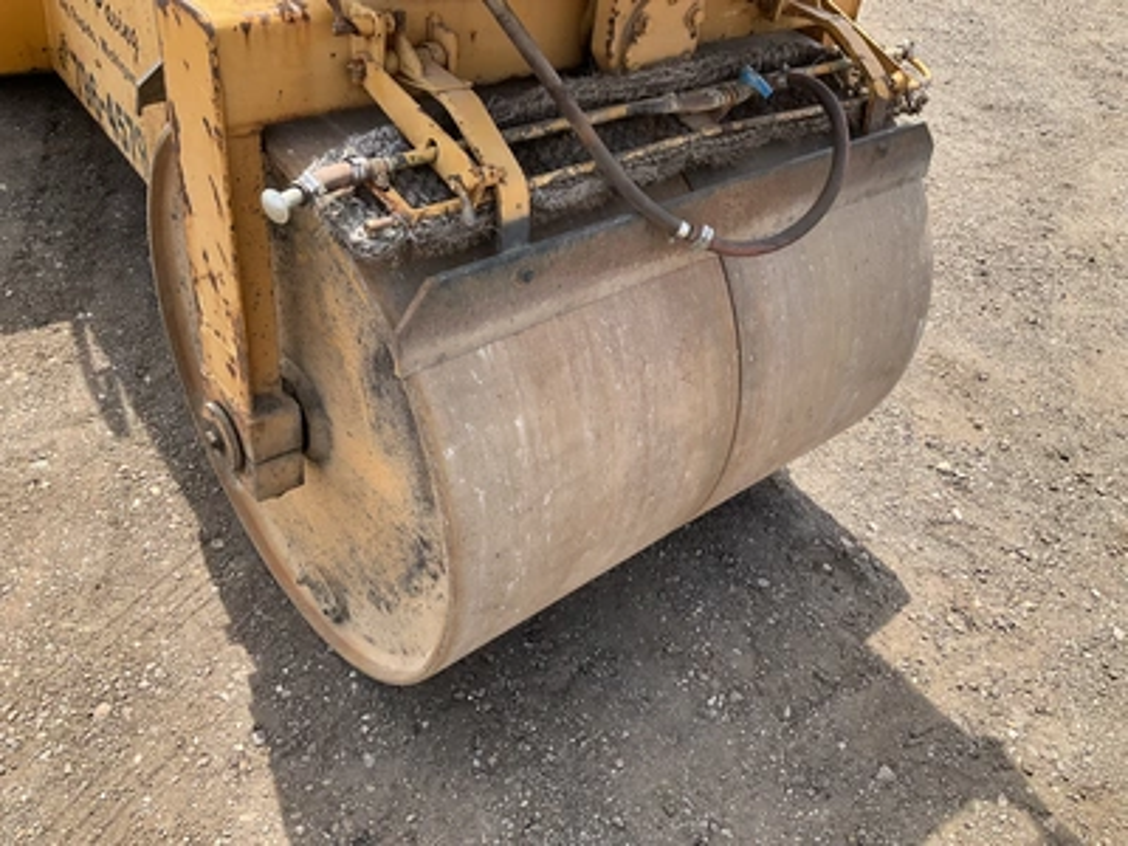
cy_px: 423
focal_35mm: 29
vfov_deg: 48.2
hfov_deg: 61.7
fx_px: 945
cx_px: 564
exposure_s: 1/519
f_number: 1.8
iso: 25
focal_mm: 3
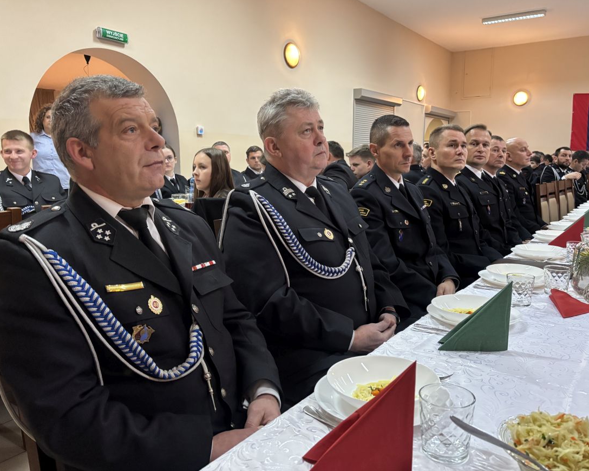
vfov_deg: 51.5
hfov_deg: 62.1
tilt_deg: -8.4
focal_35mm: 28
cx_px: 322
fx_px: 488
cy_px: 238
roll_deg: +0.0
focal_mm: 5.96
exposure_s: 1/33
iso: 500
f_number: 1.6
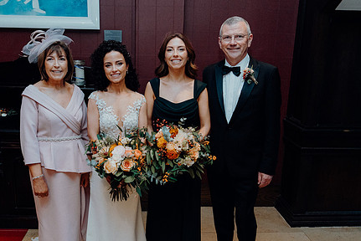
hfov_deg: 49.4
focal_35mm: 39
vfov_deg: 34.1
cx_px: 155
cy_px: 149
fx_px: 391
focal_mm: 29
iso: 3200
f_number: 3.5
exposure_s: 1/160
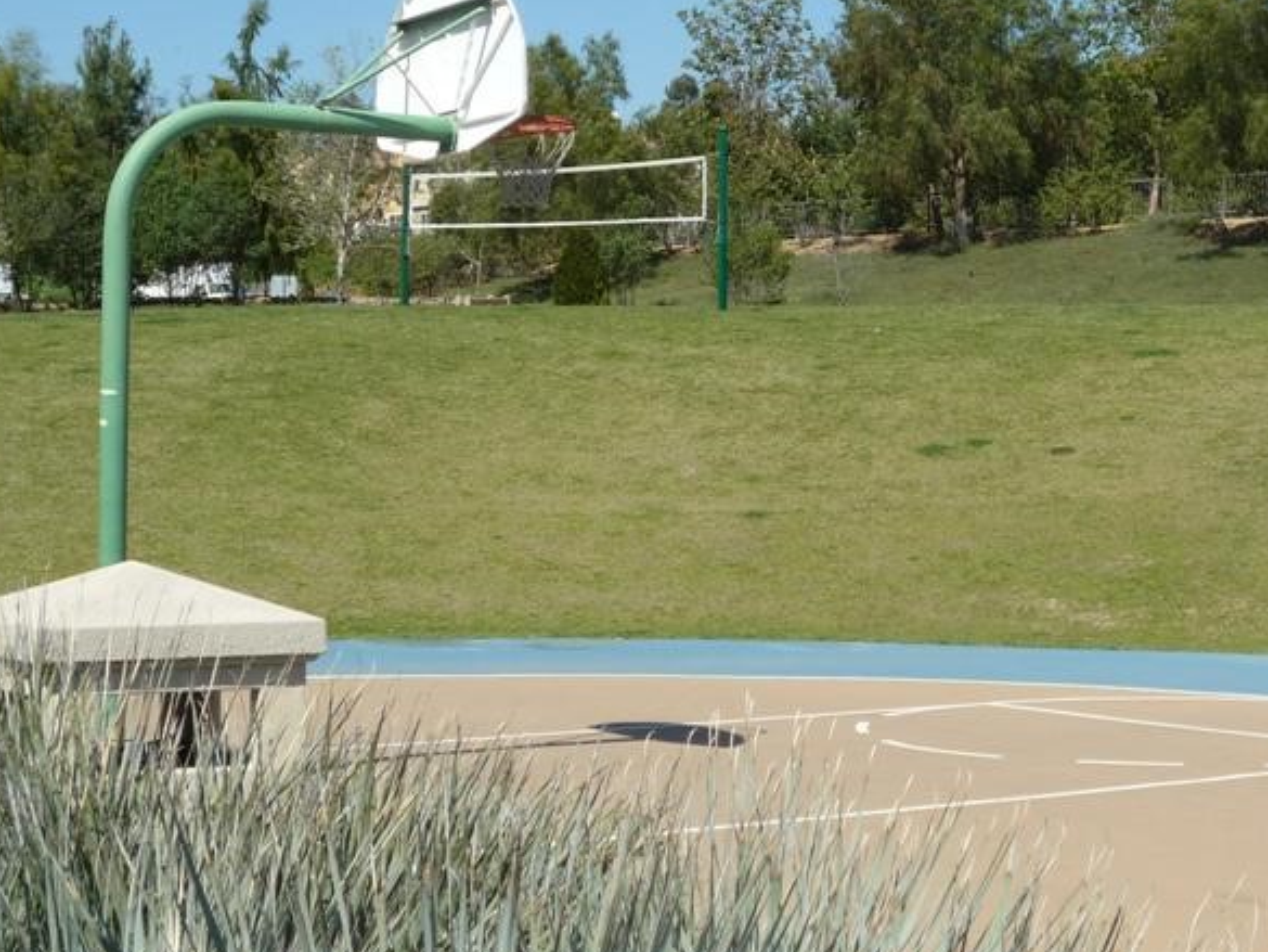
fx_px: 2821
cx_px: 871
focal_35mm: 77
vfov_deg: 19.1
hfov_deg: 25.2
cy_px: 323
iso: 100
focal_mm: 7.8
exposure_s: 1/800
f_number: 5
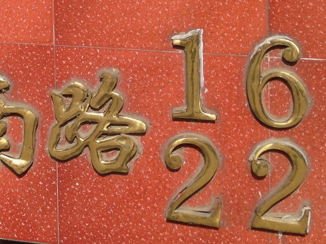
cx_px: -91
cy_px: -128
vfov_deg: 11.2
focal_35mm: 127
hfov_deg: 14.9
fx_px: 1196
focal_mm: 4.28
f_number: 2.4
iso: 64
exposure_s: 1/1151
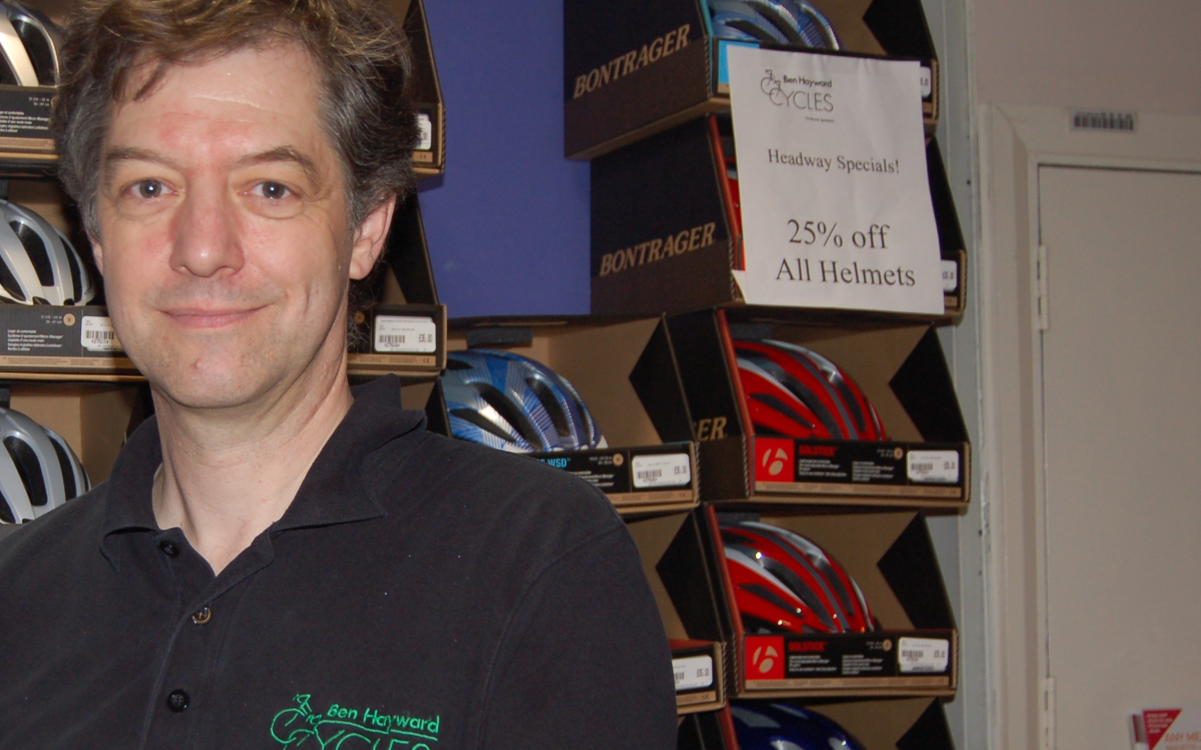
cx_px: 258
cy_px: 514
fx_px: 2258
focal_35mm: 69
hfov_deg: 29.2
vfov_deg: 18.8
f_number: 4.2
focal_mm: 28
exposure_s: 1/60
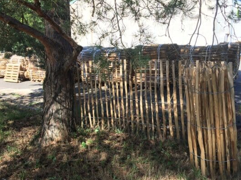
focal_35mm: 33
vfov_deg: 42.9
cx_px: 129
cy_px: 96
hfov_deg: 55.3
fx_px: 230
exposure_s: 1/423
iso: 32
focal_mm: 4.15
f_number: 2.2
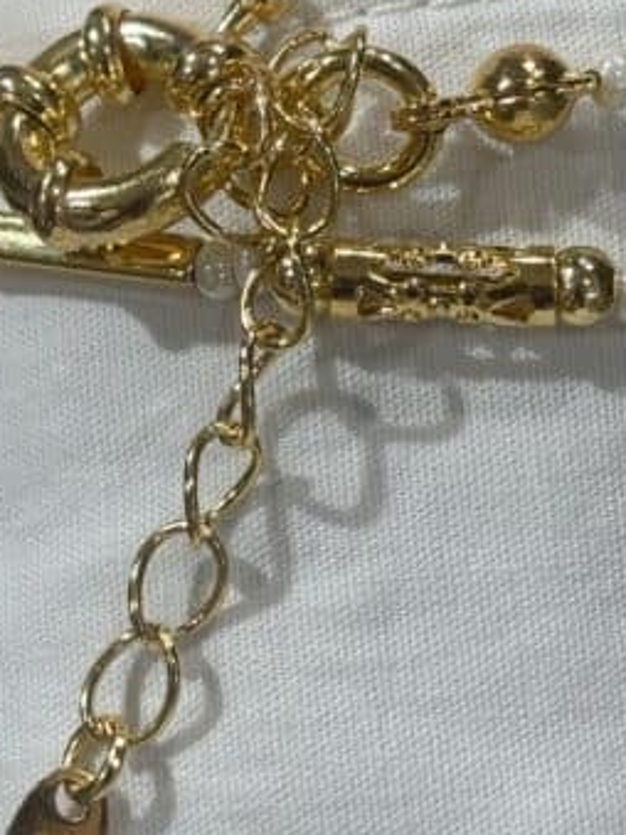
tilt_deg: -43.1
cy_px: 328
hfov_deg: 9.4
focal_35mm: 157
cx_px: 357
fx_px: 3788
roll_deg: -6.2
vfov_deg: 12.6
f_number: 1.6
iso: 25
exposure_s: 1/103
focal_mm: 5.96
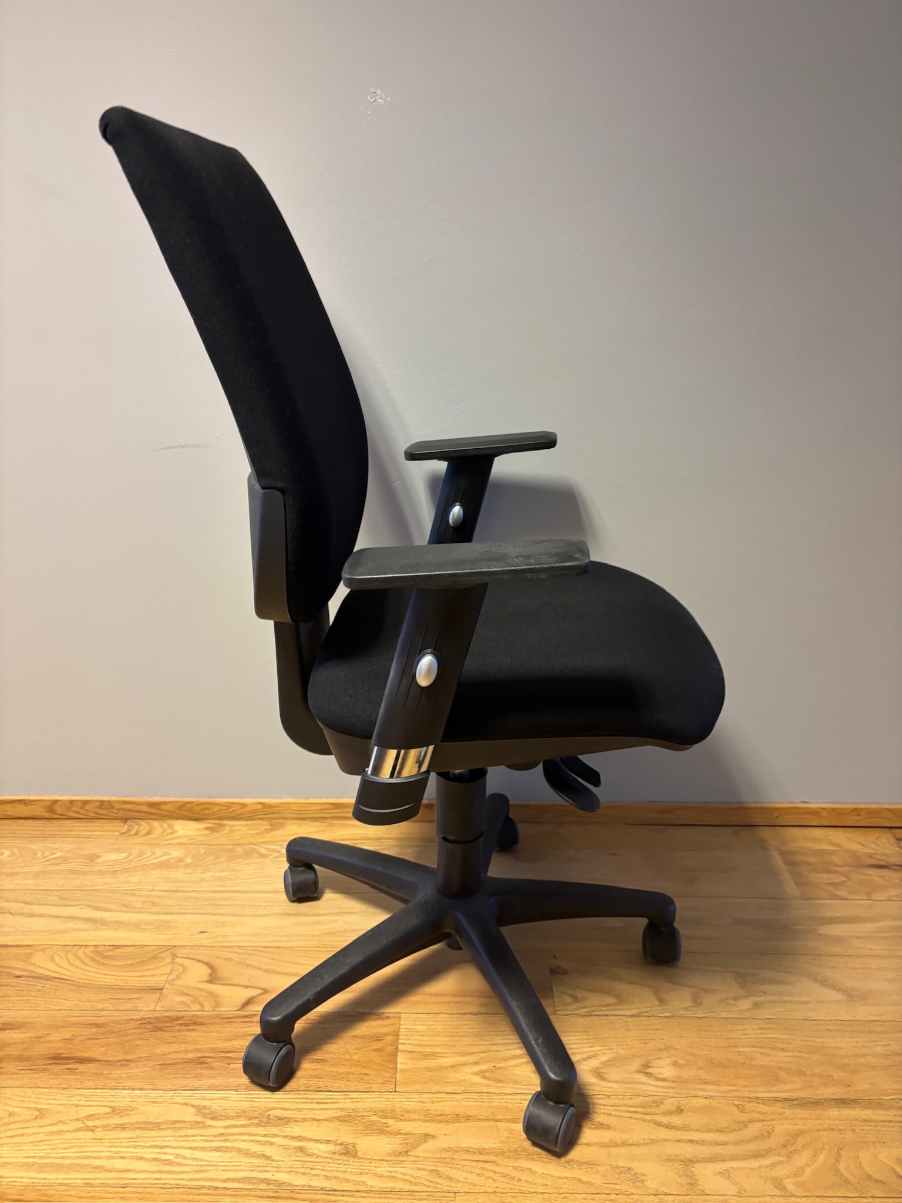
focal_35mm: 26
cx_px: 451
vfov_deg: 67.3
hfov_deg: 53.1
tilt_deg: -17.5
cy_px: 602
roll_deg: -1.6
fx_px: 903
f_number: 1.6
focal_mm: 5.96
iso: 250
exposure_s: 1/50
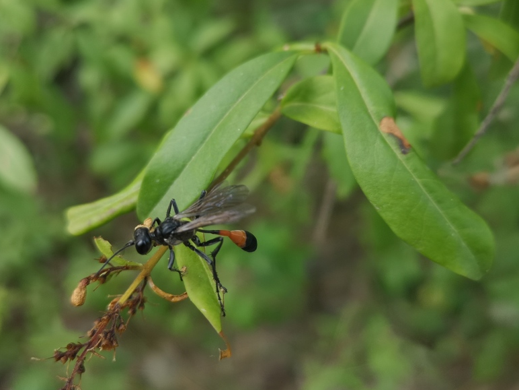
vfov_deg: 34.3
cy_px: 176
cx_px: 250
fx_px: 630
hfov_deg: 44.8
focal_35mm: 42
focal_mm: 5.58
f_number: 1.8
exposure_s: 1/158
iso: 50
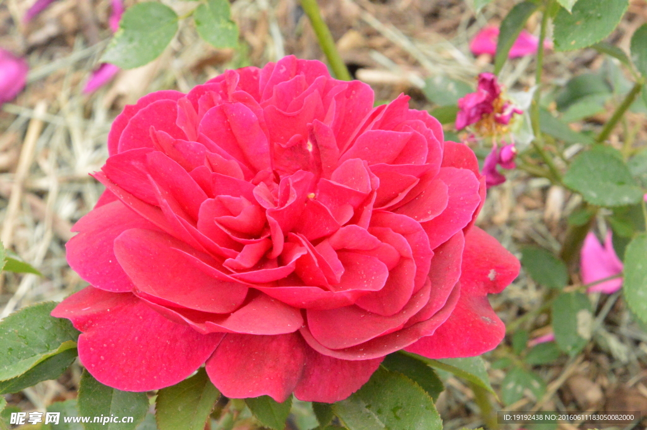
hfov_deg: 8.9
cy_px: 215
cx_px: 324
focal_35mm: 232
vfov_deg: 5.9
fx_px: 4175
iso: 6400
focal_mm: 155
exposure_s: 1/200
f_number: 18
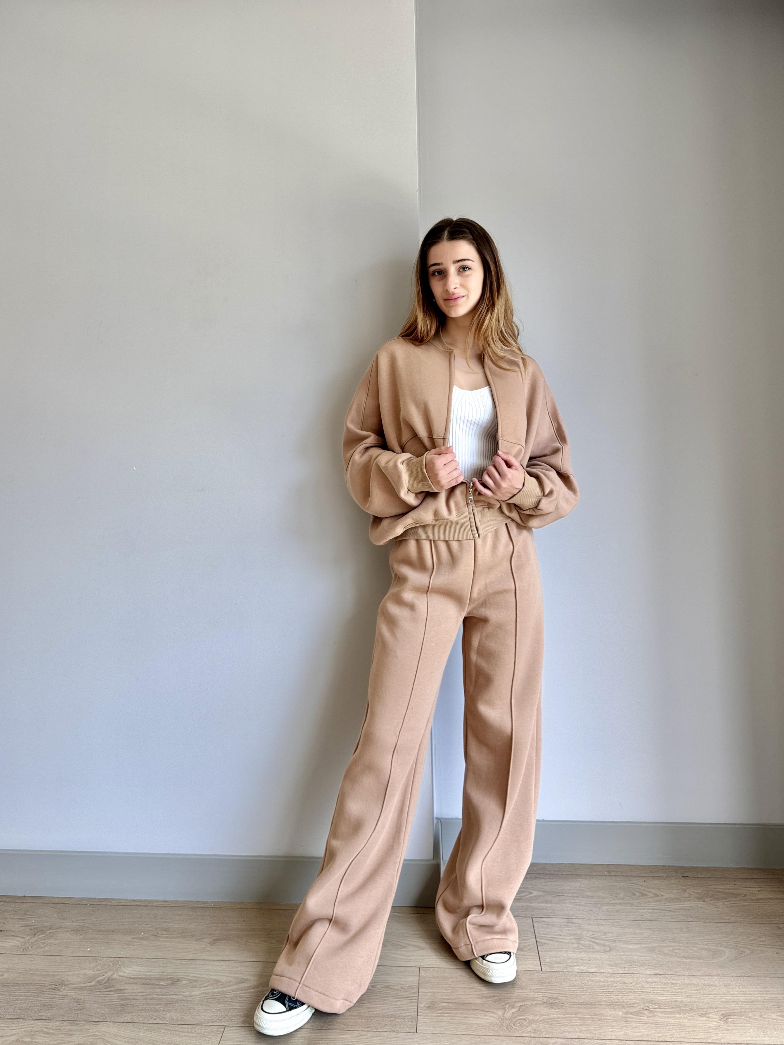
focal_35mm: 24
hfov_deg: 56.8
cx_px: 392
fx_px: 725
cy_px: 522
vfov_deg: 71.6
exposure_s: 1/121
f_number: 1.78
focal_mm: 6.76
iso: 80
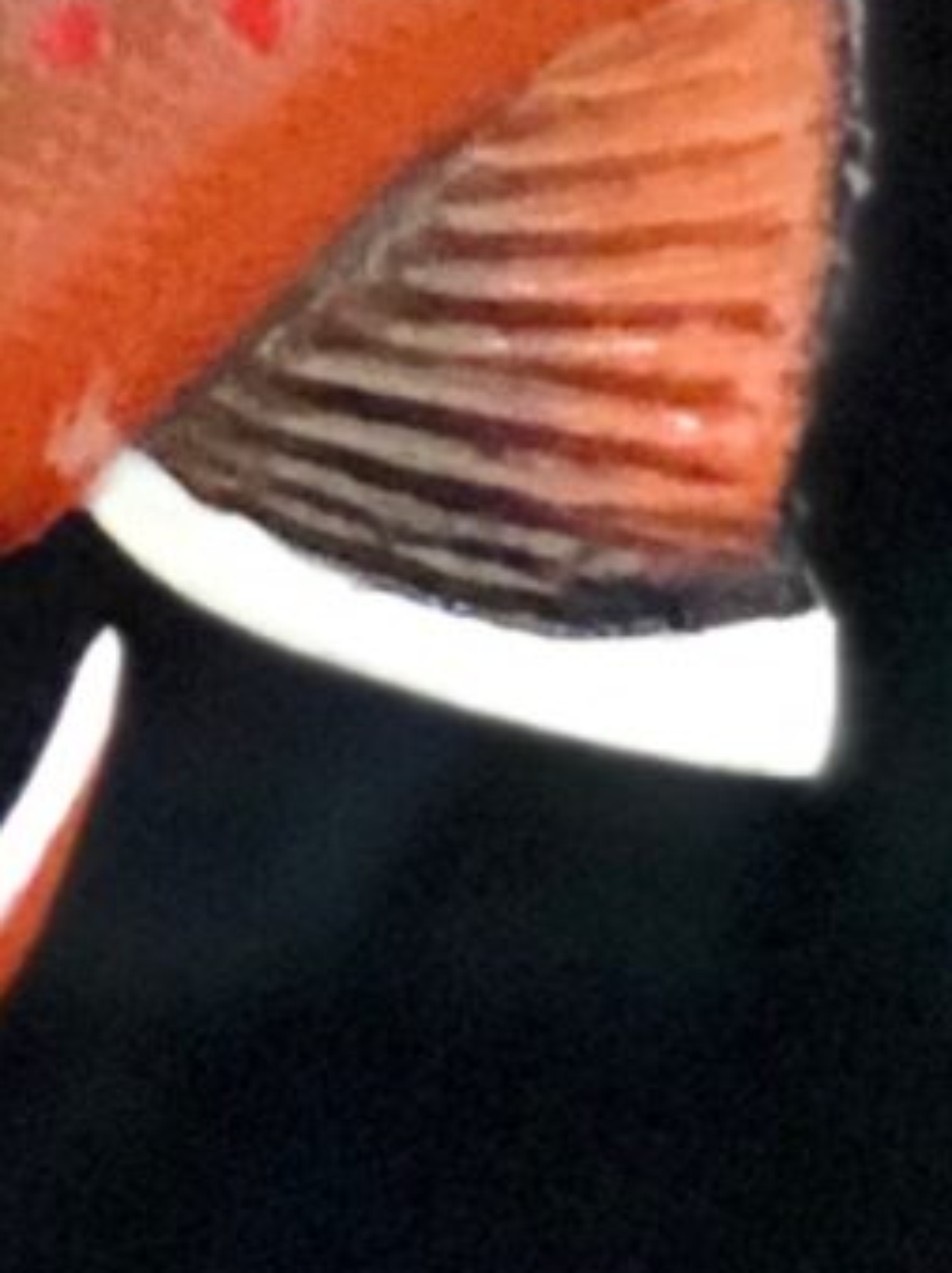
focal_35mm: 432
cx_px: -1268
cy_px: 2776
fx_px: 15861
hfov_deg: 3.4
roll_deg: +4.1
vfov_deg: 4.5
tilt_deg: -29.6
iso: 1250
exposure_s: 1/30
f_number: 2.8
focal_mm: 6.6
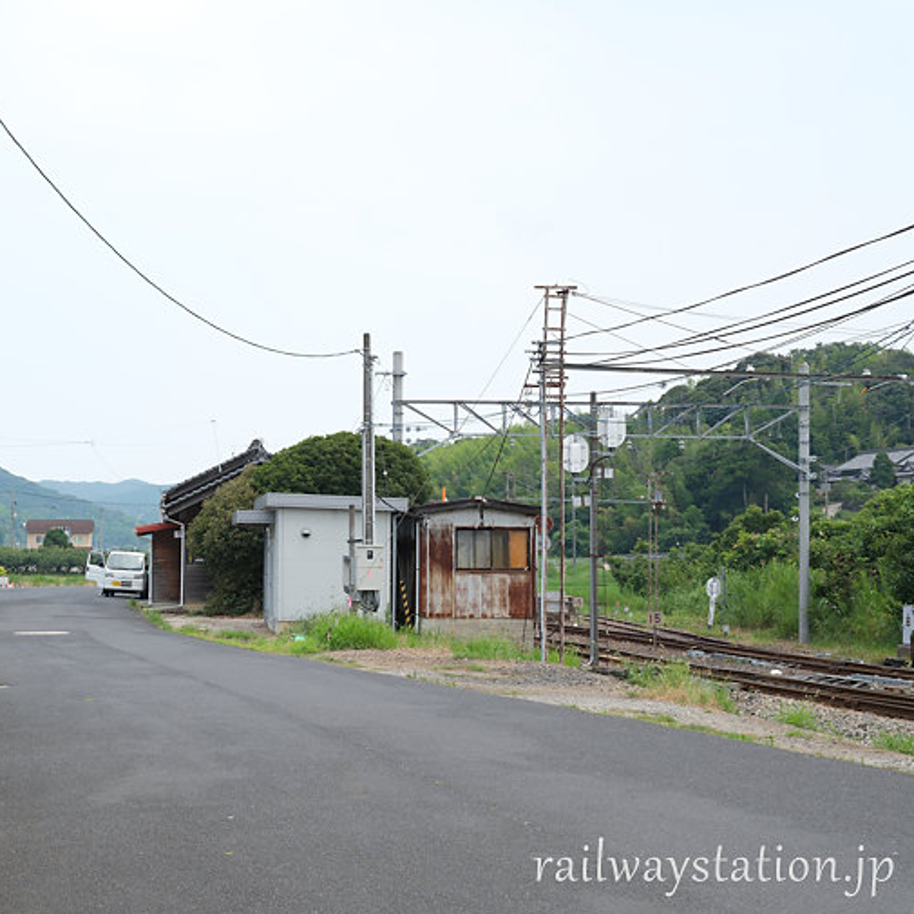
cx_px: 235
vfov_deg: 27.7
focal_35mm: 62
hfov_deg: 27.4
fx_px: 1852
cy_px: 458
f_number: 9
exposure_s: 1/105
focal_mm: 31.9
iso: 125
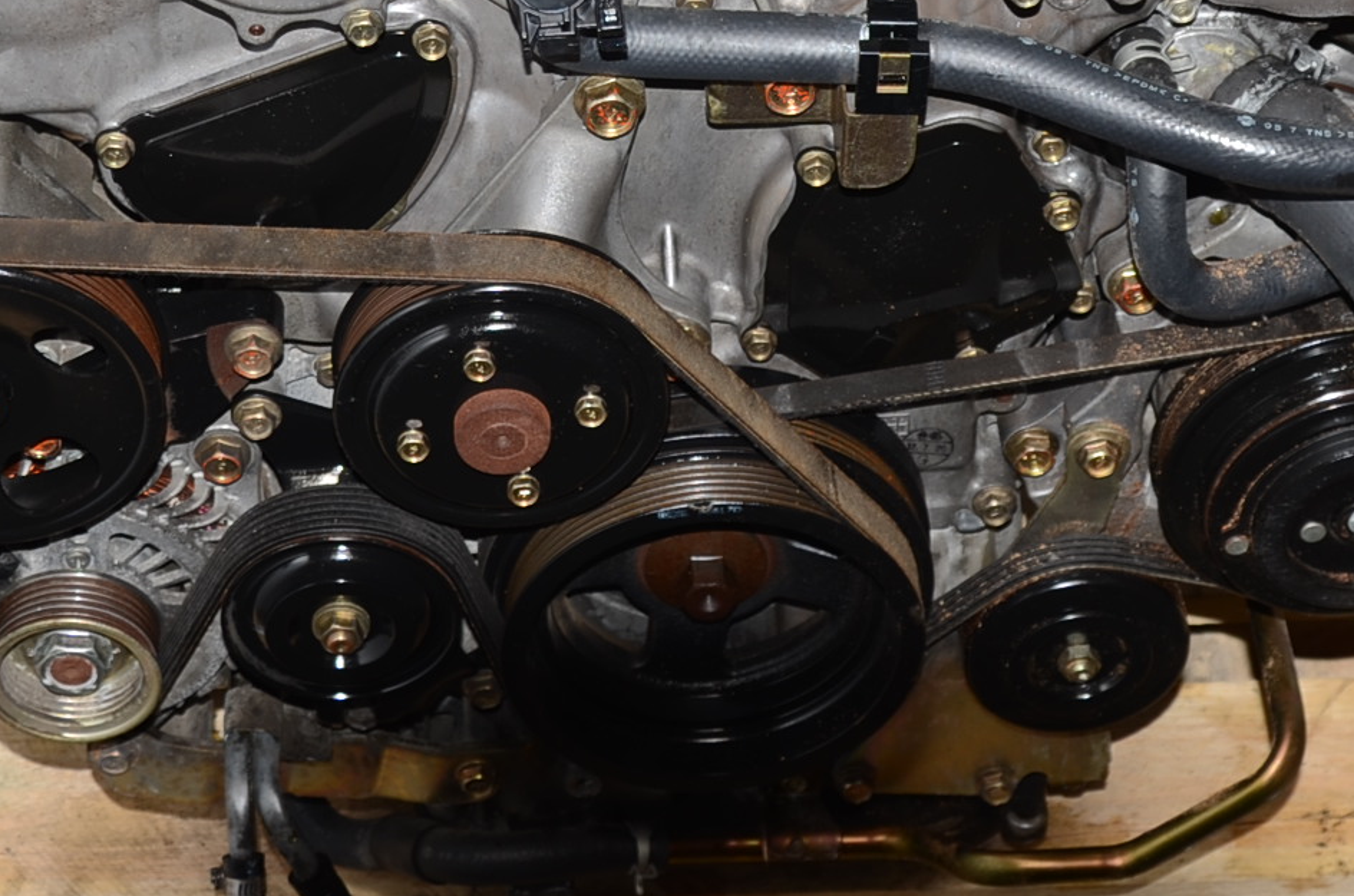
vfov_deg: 14.0
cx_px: 677
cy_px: -237
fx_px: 3528
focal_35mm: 94
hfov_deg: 21.7
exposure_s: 1/60
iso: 100
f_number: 5
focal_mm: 24
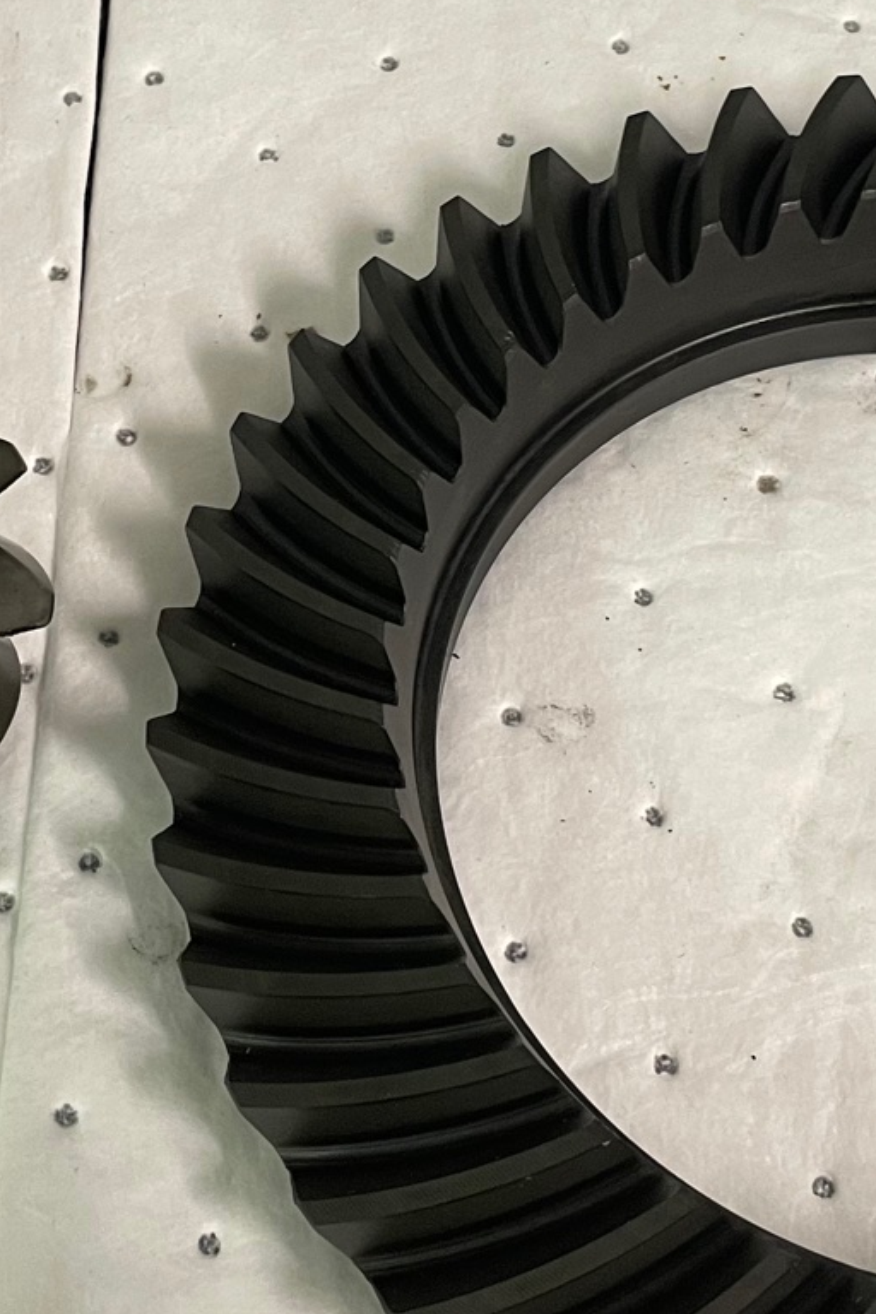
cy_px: 472
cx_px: 378
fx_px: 2591
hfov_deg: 19.2
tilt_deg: -56.3
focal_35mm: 71
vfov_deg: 28.3
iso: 160
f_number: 1.6
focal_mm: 4.2
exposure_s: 1/50
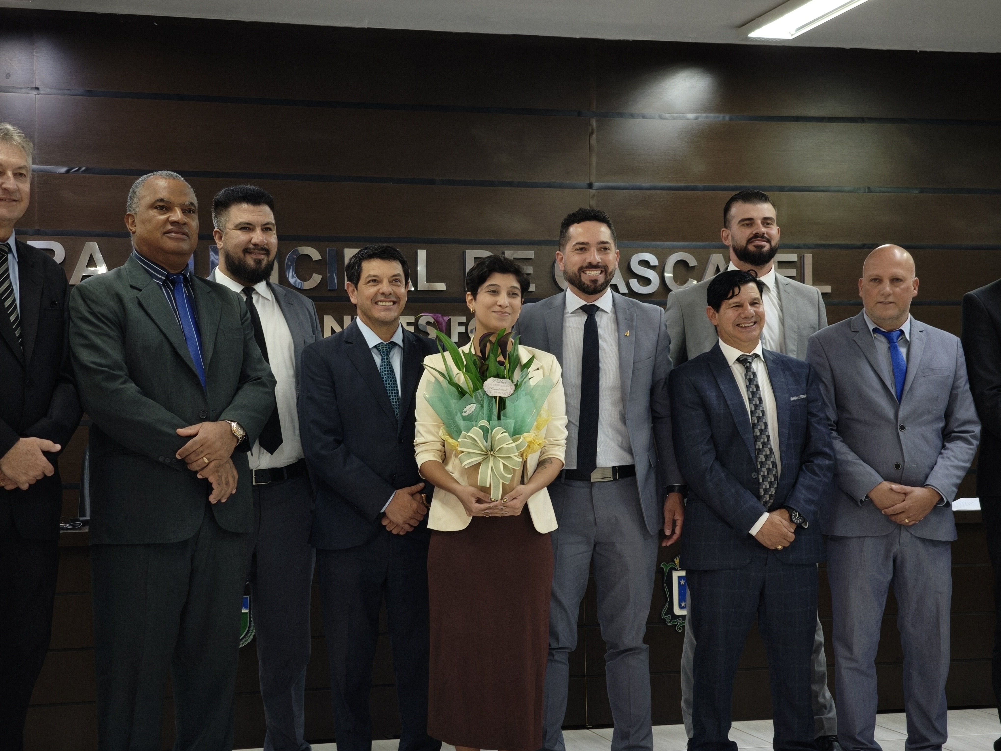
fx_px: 1735
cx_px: 500
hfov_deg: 32.2
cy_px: 376
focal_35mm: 60
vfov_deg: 24.4
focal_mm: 8.8
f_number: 2
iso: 1250
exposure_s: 1/120
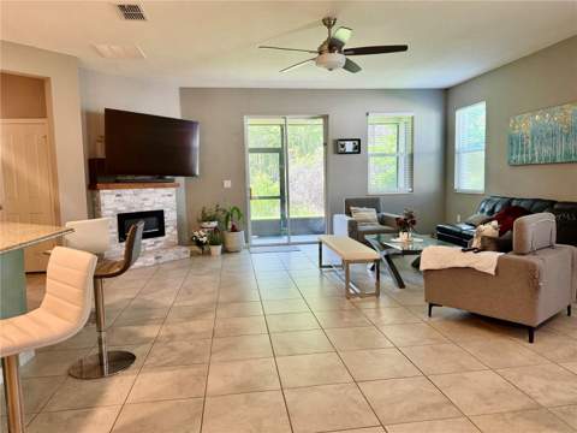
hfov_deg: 71.6
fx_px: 400
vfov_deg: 56.8
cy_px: 216
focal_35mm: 24
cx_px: 288
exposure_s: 1/120
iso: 250
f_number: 1.78
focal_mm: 6.76
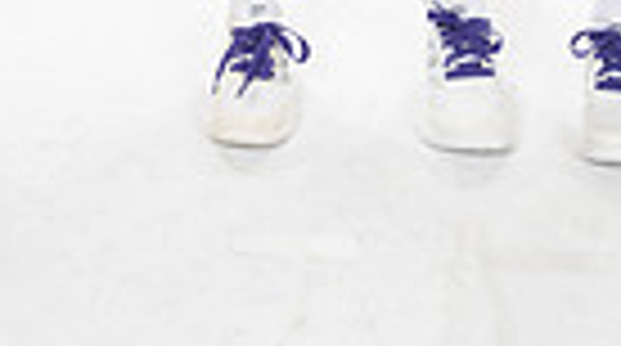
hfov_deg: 15.7
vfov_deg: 8.0
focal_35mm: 137
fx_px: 2252
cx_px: 297
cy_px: -535
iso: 800
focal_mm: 40
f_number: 7.1
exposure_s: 1/320
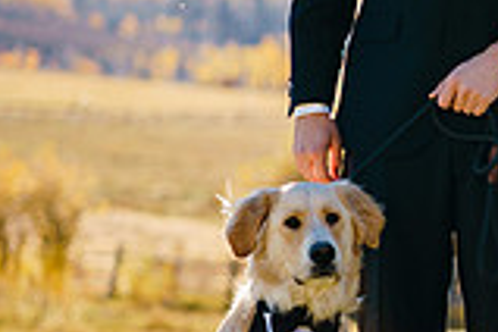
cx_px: 879
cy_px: 142
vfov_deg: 3.9
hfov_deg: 5.7
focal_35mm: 354
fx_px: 4897
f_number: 2.8
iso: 200
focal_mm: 85
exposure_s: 1/2500
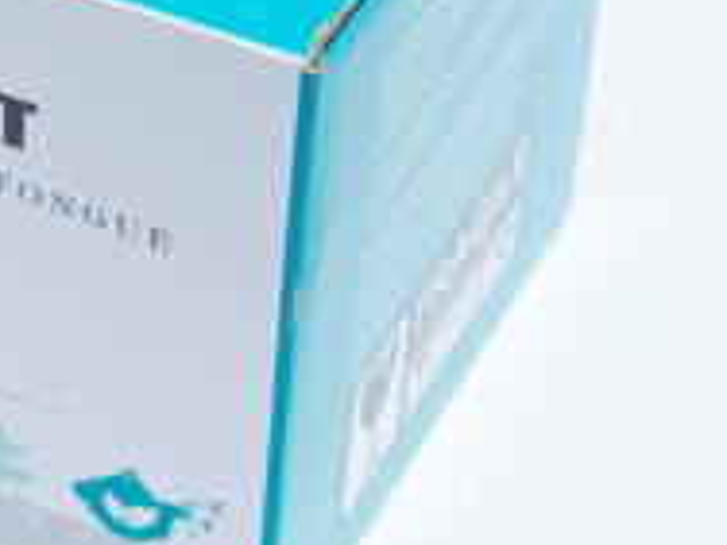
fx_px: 4578
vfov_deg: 6.8
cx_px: -19
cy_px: -14
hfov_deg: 9.0
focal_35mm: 218
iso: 3200
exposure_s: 1/125
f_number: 10
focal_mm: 41
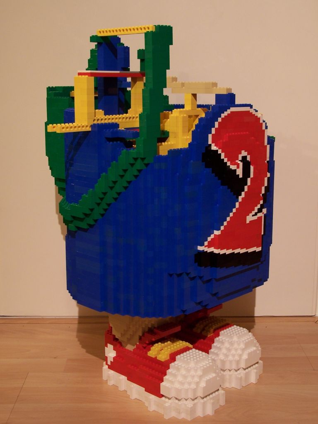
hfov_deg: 28.6
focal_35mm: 51
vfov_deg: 37.5
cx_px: 159
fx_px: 625
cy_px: 212
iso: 80
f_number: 3
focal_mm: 8.5
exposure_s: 1/2
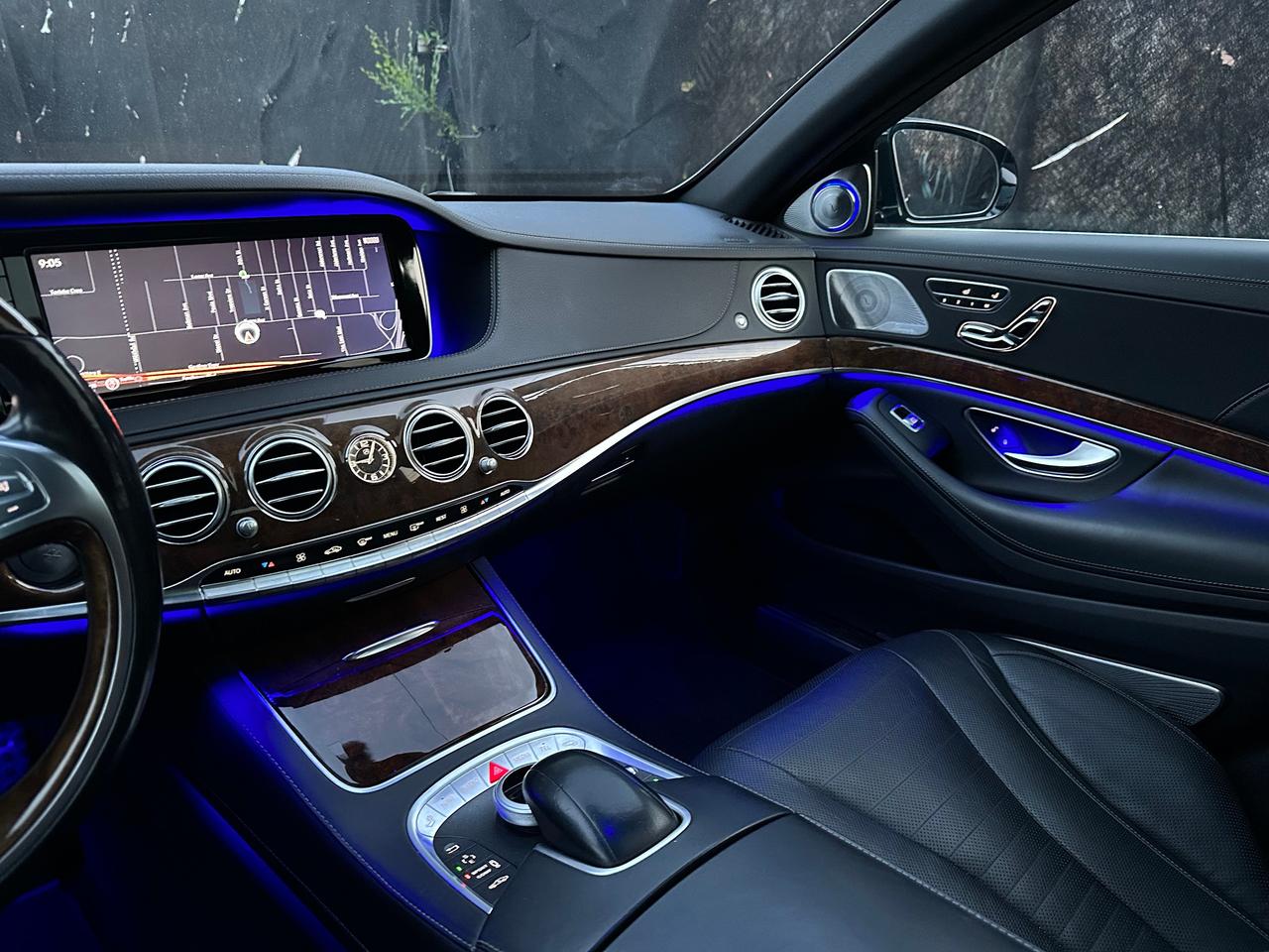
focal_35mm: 24
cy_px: 476
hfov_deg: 71.6
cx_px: 634
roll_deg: -0.8
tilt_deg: -23.4
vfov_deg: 56.8
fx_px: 880
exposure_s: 1/30
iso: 1000
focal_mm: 6.86
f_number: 1.78
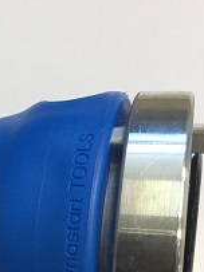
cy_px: 237
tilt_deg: -53.6
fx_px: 551
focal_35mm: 70
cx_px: 20
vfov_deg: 27.0
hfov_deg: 20.6
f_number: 2.2
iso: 50
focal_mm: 4.15
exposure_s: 1/33
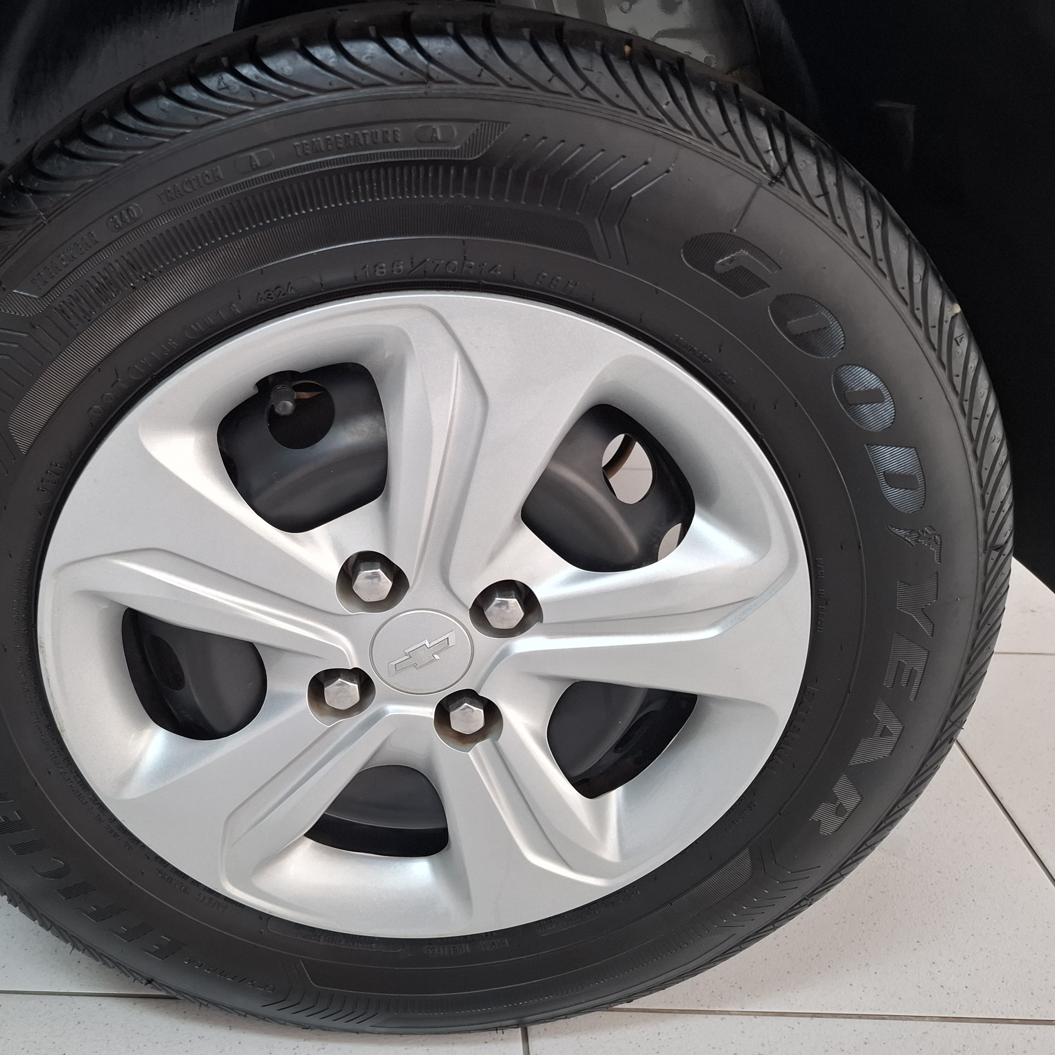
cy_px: 513
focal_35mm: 28
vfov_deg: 57.3
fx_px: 965
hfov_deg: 56.3
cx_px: 371
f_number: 1.8
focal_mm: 5.54
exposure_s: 1/40
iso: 250
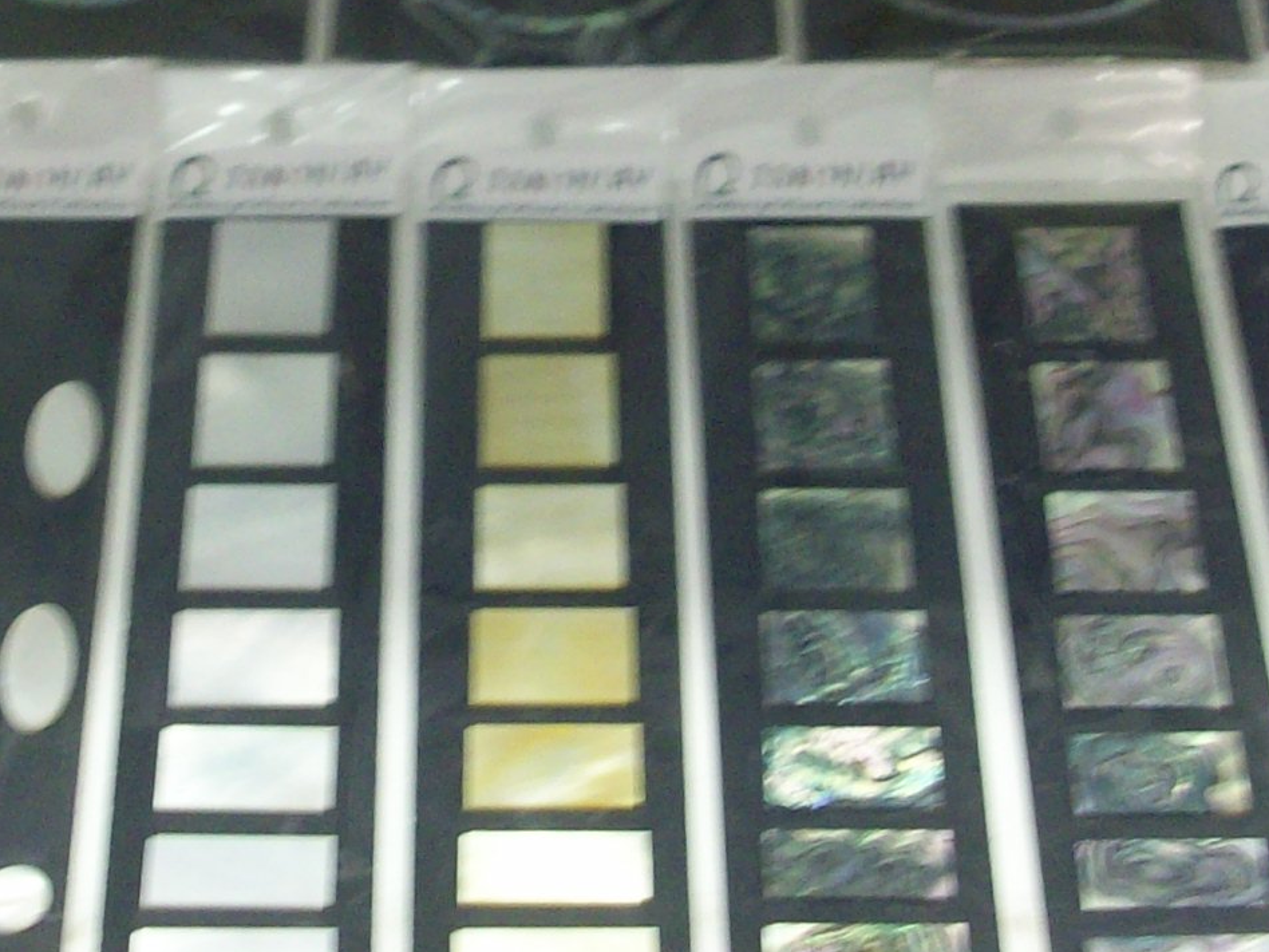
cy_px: -173
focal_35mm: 93
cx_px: 534
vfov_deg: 15.4
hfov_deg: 21.1
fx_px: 3409
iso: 160
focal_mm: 5.7
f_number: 2.8
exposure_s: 1/15.3
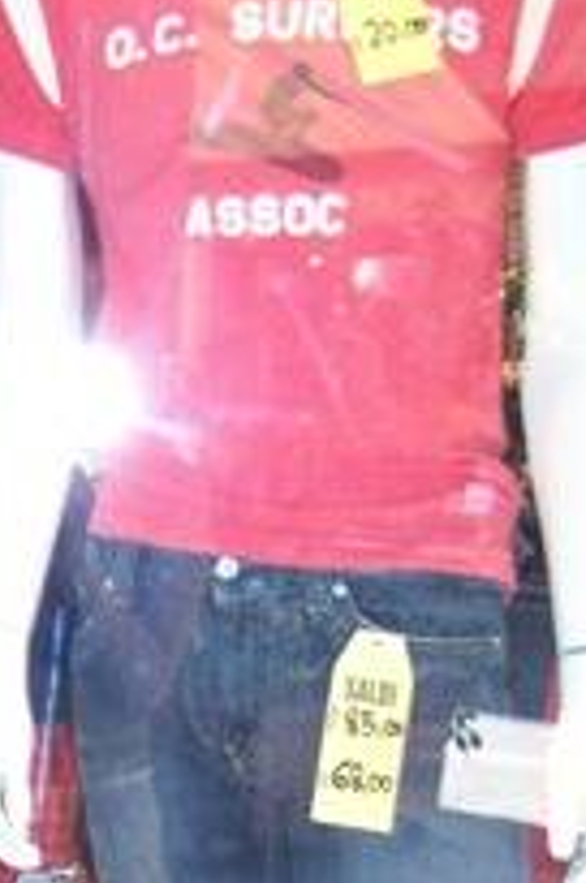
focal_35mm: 103
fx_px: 2523
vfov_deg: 19.0
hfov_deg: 12.7
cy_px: 976
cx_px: -224
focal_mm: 6.3
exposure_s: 1/60
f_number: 2.8
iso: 140
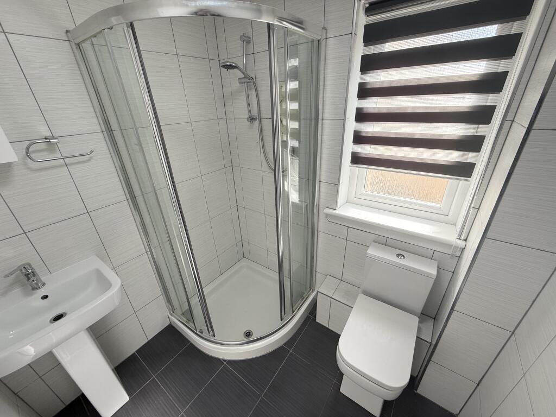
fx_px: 225
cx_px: 278
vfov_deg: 85.7
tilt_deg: -27.6
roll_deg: +2.5
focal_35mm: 14
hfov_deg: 102.1
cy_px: 208
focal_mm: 2.22
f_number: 2.2
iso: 64
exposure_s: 1/213
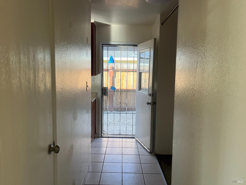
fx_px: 185
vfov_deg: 53.1
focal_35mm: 26
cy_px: 92
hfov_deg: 67.3
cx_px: 123
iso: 80
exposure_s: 1/120
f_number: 1.6
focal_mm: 5.1
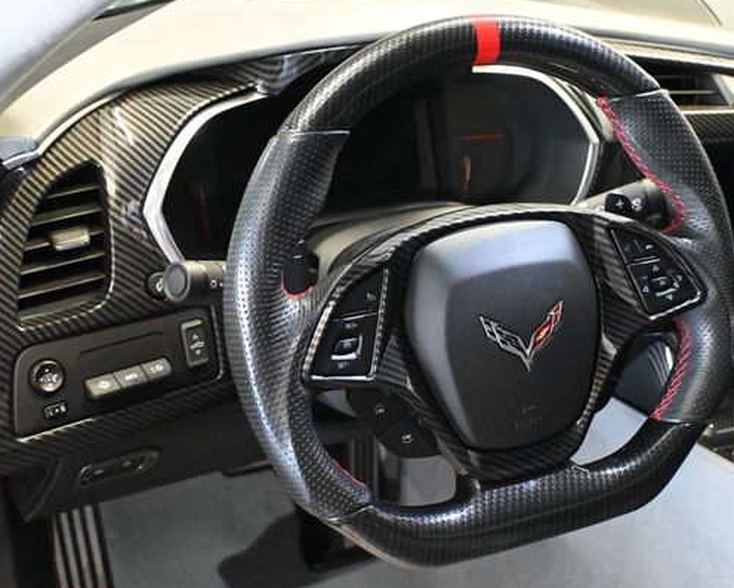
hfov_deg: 35.4
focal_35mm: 53
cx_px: 471
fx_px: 1143
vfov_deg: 28.8
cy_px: 296
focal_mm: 29
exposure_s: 1/60
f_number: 4.8
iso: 12800
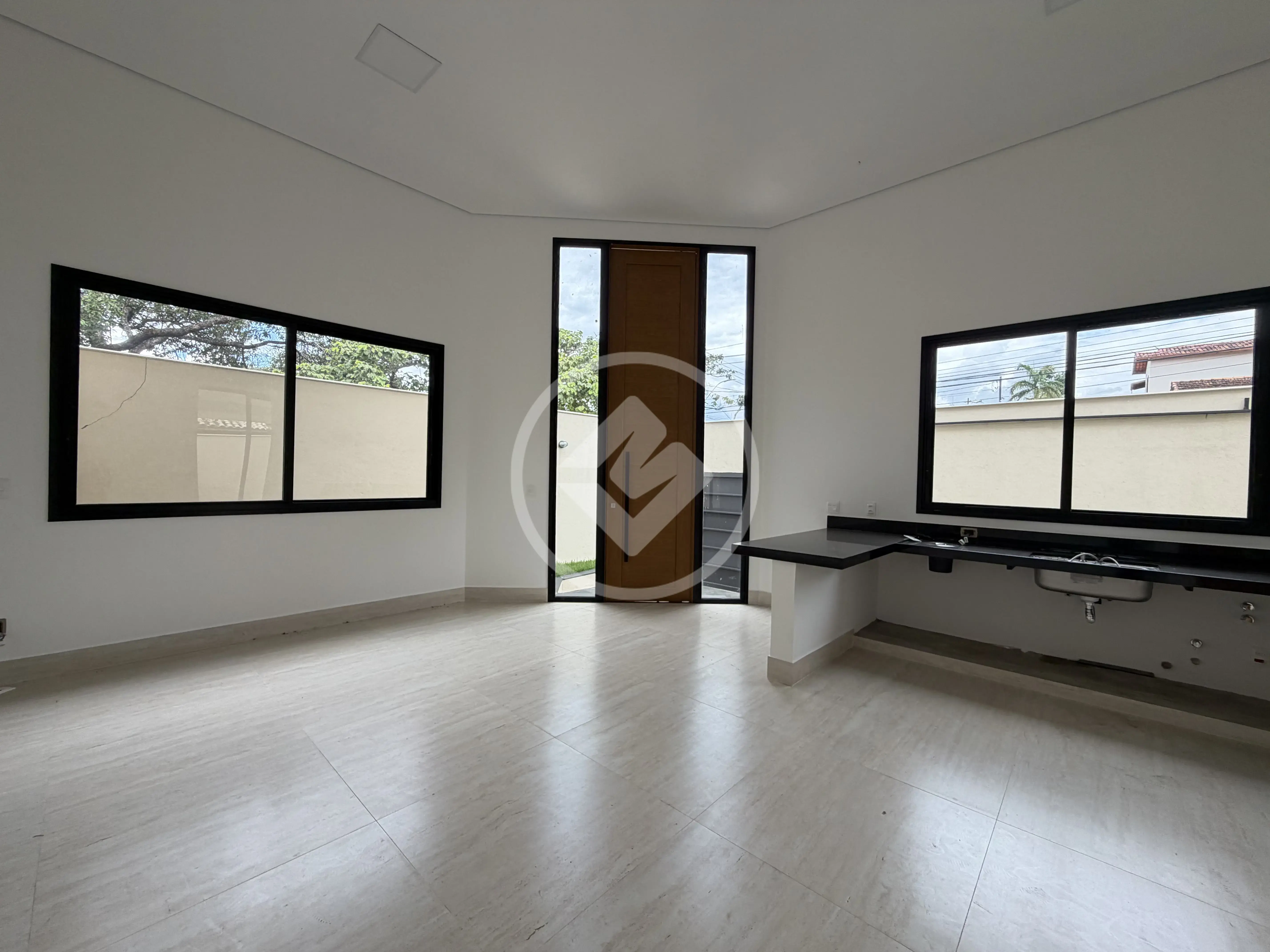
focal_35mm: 14
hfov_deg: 102.1
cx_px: 635
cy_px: 476
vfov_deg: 85.7
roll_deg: -1.3
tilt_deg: +1.6
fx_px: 514
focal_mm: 2.22
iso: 64
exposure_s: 1/203
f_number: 2.2
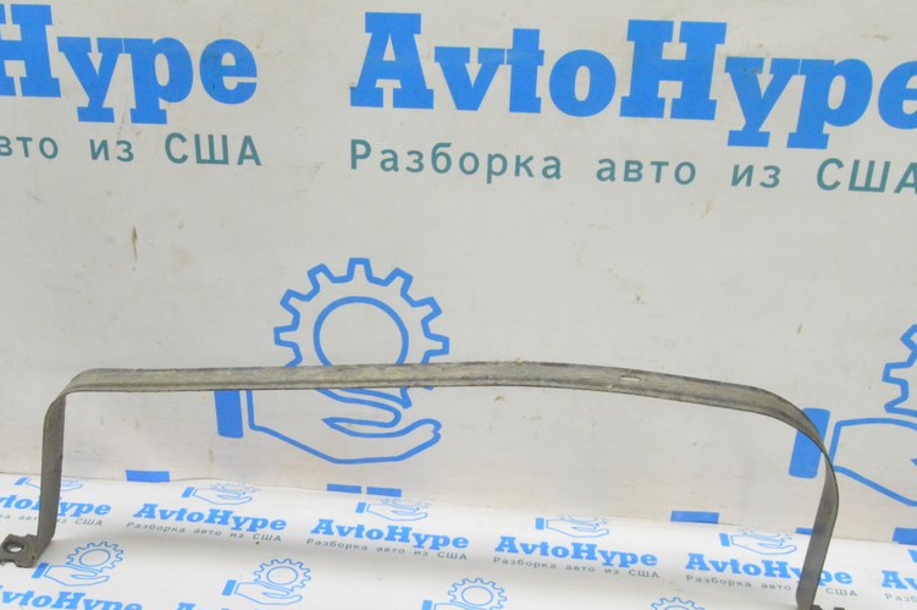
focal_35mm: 45
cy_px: 392
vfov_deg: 29.6
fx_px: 1145
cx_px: 393
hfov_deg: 43.5
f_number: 20
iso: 6400
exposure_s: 1/15
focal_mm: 22
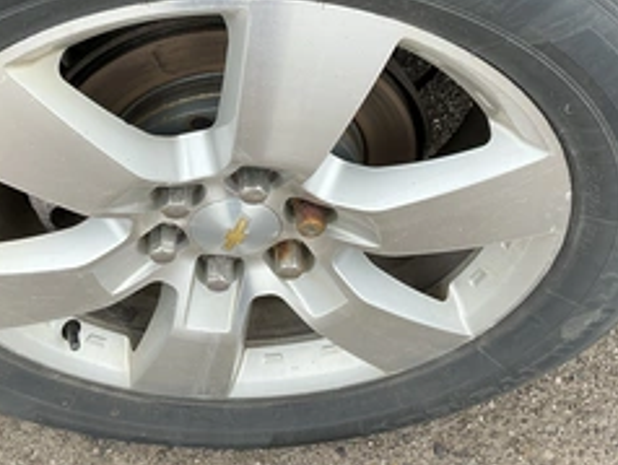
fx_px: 840
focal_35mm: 47
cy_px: 83
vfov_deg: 30.1
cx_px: 252
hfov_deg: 40.2
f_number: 1.8
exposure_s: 1/415
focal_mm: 3
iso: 25
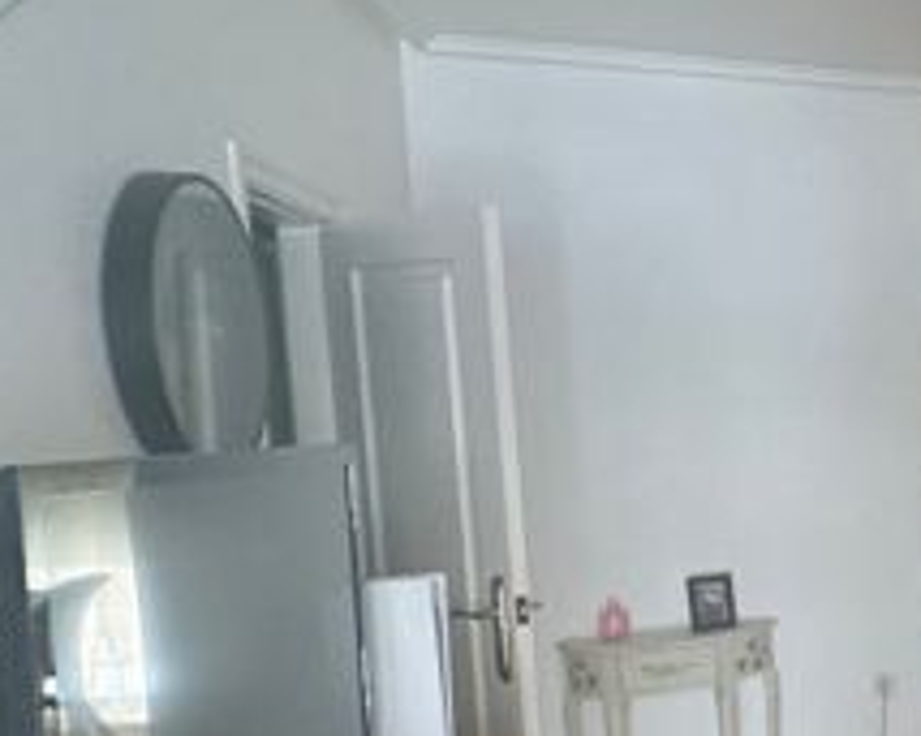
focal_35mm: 45
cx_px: 1470
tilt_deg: -2.7
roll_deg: +1.9
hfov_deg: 26.1
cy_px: 465
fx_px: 1226
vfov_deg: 33.2
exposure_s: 1/99
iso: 125
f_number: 2.2
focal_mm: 2.22
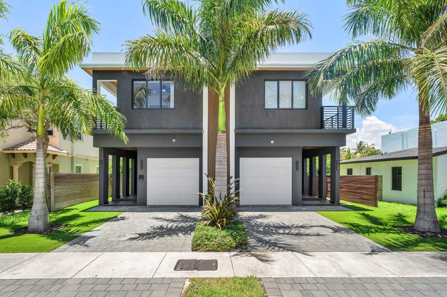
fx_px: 236
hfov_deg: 87.0
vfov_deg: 64.5
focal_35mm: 19
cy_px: 148
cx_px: 224
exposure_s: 1/160
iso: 160
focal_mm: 19
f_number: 8
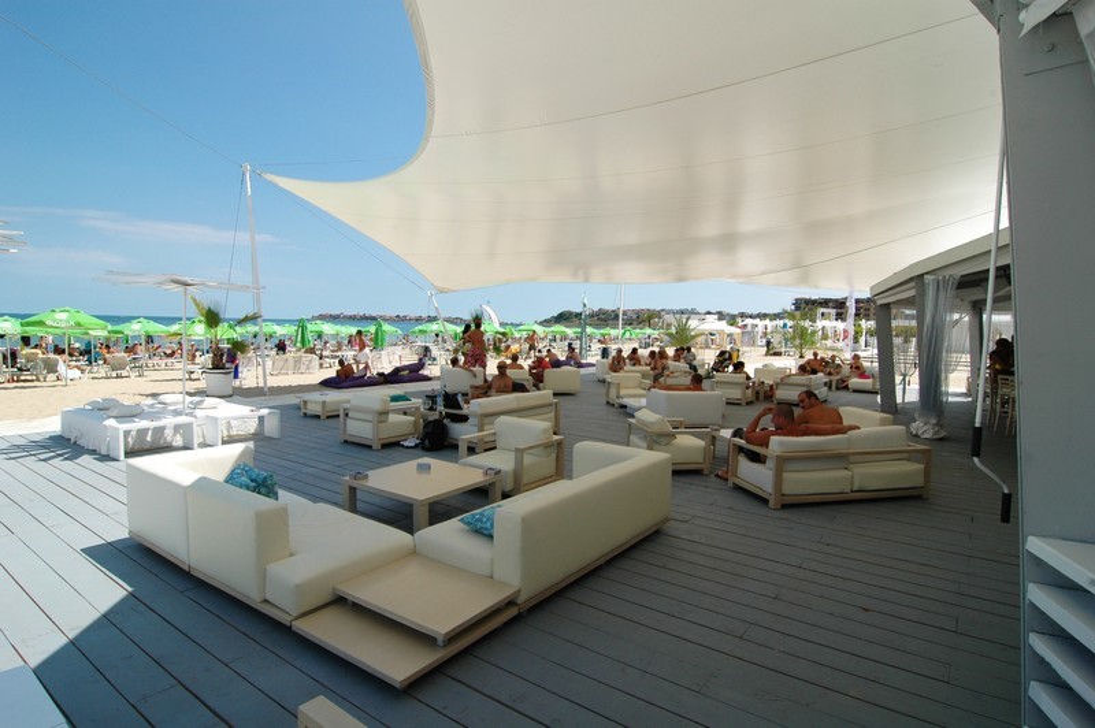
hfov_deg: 90.0
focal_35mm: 18
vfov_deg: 67.3
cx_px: 548
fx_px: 547
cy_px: 364
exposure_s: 1/400
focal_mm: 12
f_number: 10
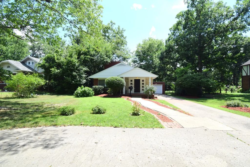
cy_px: 84
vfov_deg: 77.3
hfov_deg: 100.4
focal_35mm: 15
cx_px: 125
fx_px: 104
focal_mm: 10
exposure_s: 1/320
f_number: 8
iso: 200
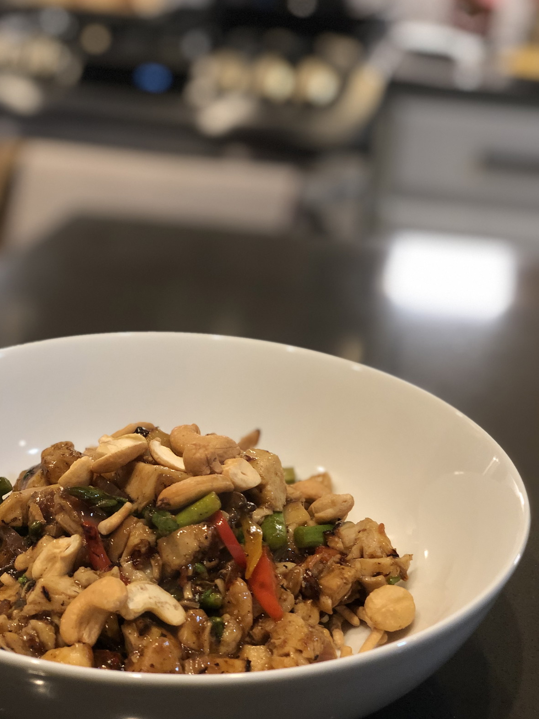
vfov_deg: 36.2
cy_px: 362
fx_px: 1101
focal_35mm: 53
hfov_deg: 27.5
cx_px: 267
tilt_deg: -21.9
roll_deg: -3.9
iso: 160
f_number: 2.4
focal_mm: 6
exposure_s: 1/20
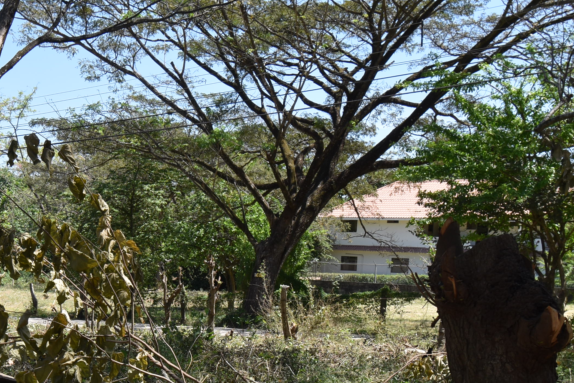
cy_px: 332
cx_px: 105
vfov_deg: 20.9
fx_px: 1021
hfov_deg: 30.6
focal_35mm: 64
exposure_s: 1/125
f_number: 8
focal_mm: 20
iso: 100
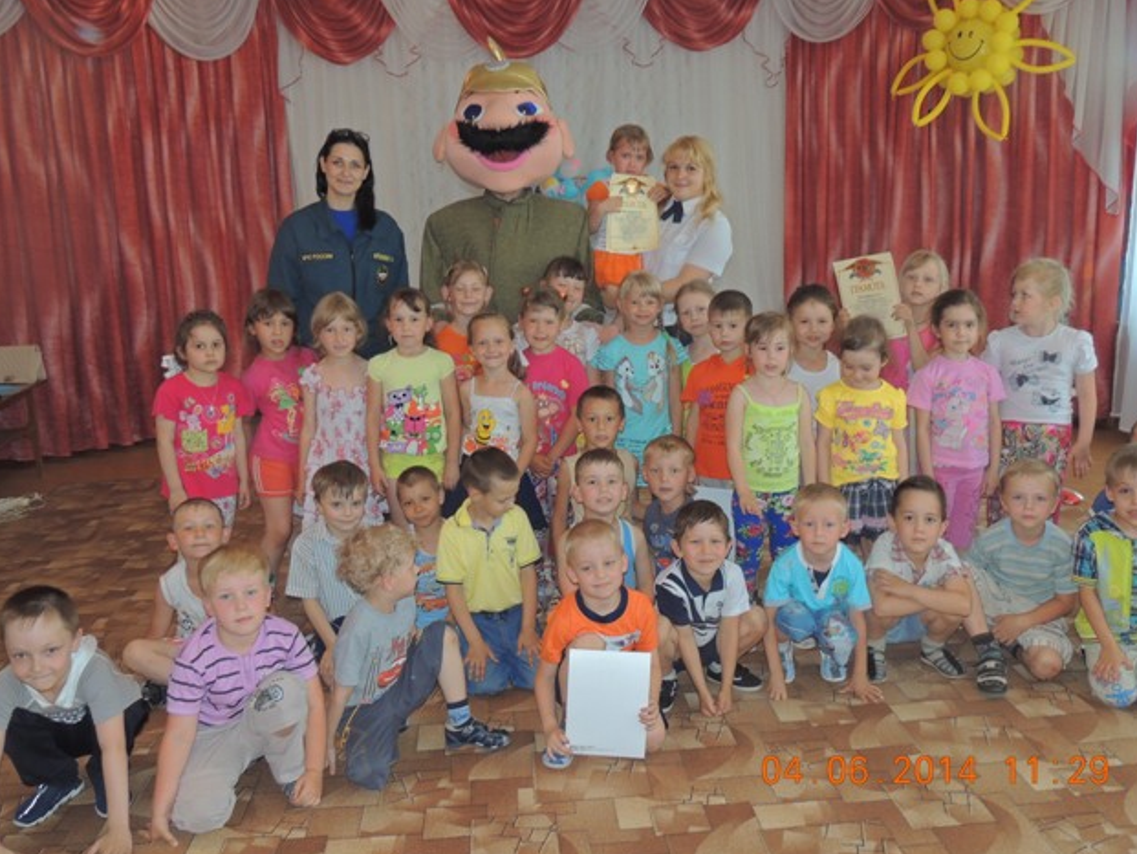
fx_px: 1117
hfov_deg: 53.9
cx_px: 577
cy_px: 423
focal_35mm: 34
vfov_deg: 41.8
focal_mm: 5.8
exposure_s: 1/30
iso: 200
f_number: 3.2
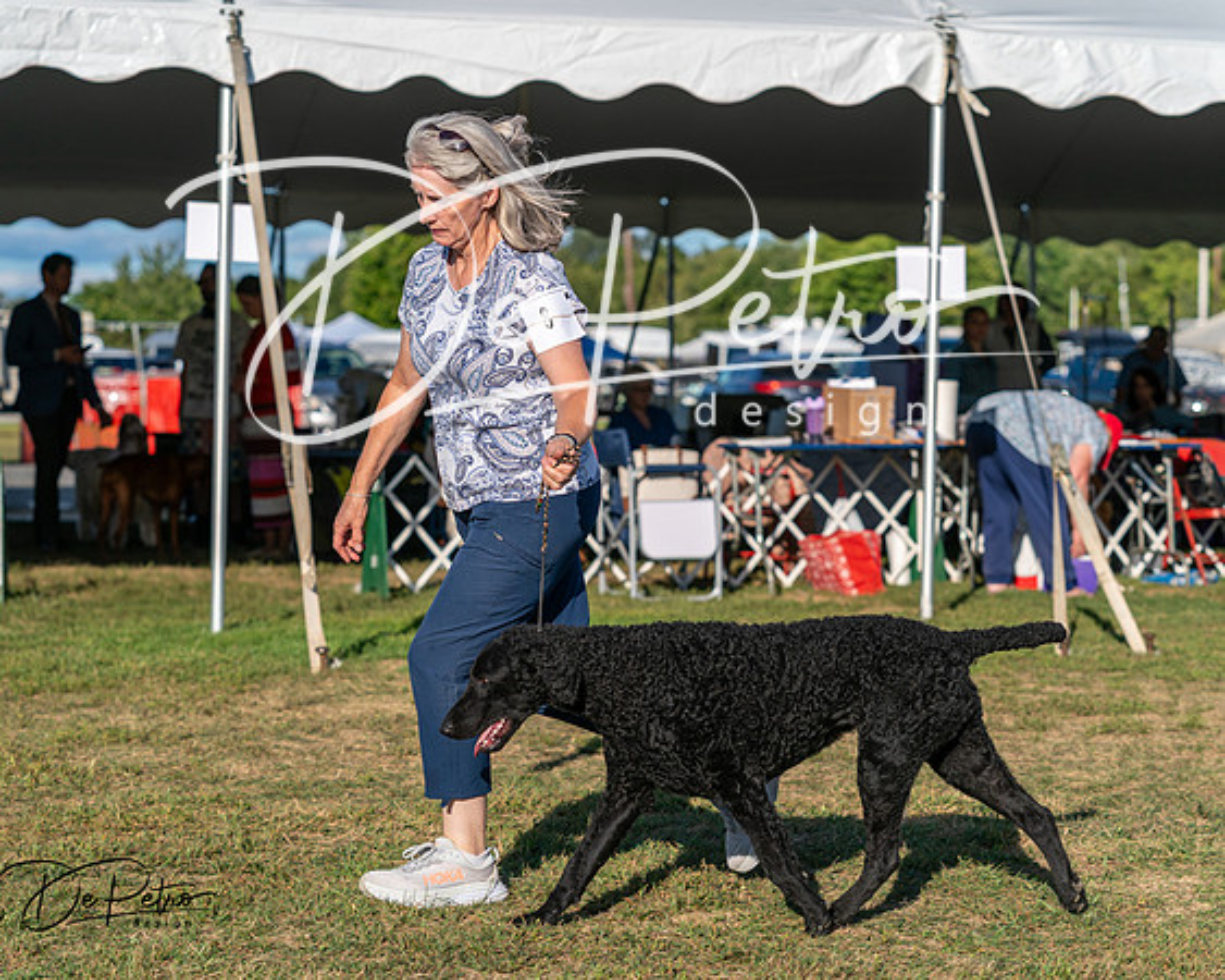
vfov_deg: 16.4
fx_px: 3388
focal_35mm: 93
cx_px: 612
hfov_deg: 20.5
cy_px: 490
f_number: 4.5
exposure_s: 1/1250
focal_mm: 83
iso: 100
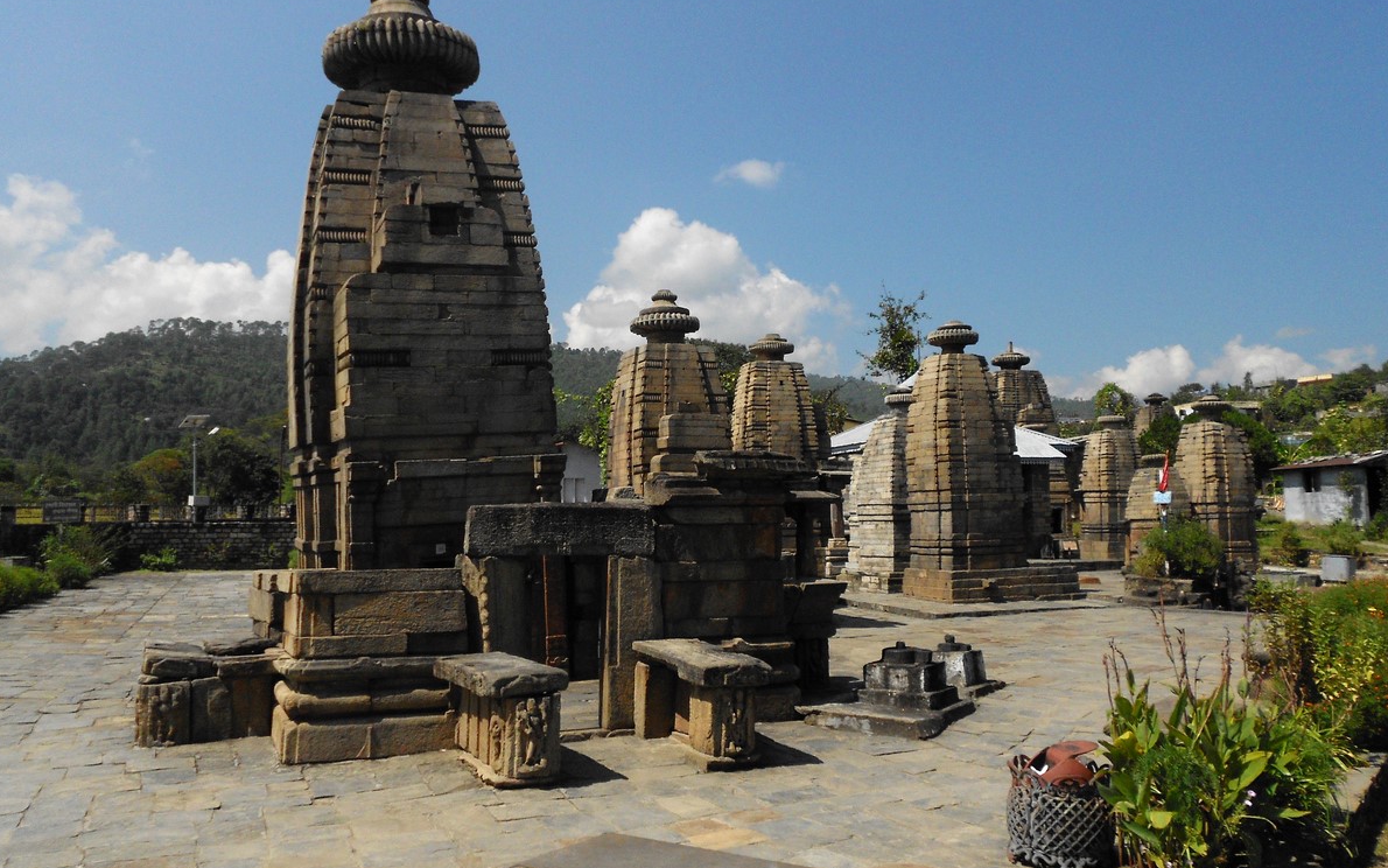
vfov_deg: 40.6
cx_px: 691
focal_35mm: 31
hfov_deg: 61.2
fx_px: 1173
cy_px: 421
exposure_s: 1/500
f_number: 8.5
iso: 80
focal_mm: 5.1
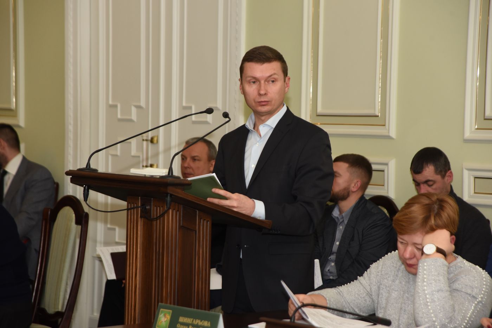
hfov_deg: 17.1
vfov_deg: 11.4
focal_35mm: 120
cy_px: 164
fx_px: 1641
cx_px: 246
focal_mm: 120
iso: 1000
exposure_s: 1/200
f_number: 5.6
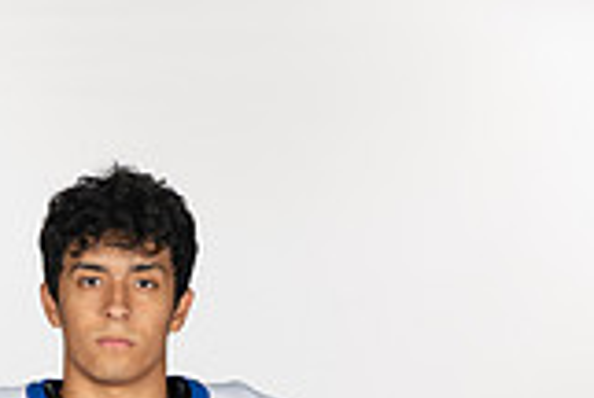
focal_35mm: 173
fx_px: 2860
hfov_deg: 11.8
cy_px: 822
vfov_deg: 7.6
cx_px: 63
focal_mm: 62
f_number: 7.1
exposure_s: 1/400
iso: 250
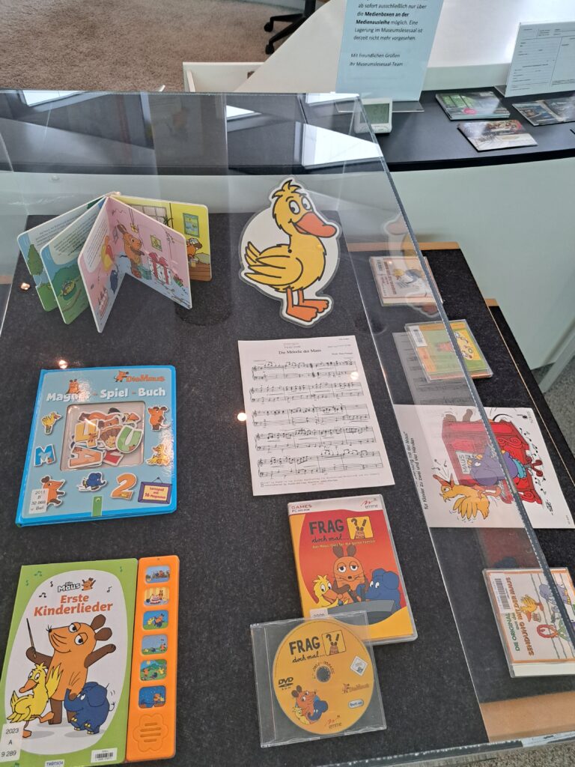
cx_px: 288
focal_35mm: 24
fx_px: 532
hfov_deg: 56.8
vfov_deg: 71.6
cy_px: 384
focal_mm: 5.23
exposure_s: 1/50
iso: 320
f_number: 1.8
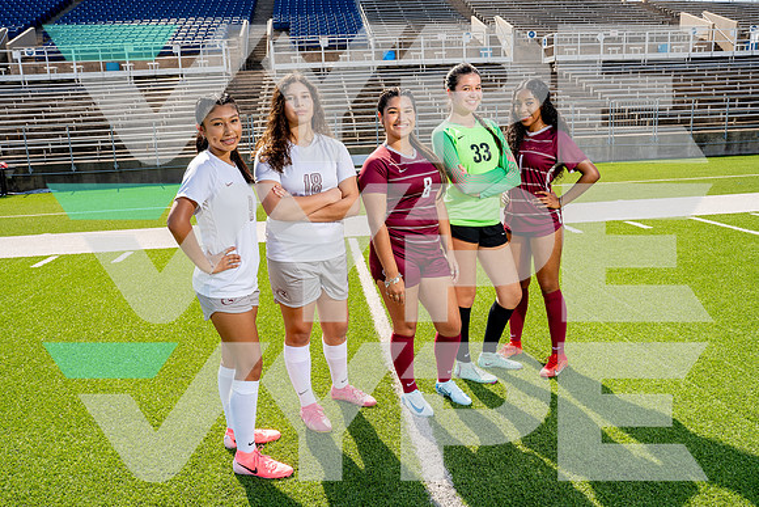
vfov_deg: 45.0
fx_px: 612
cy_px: 254
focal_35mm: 29
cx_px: 380
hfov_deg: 63.6
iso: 320
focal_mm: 29
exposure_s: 1/250
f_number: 11
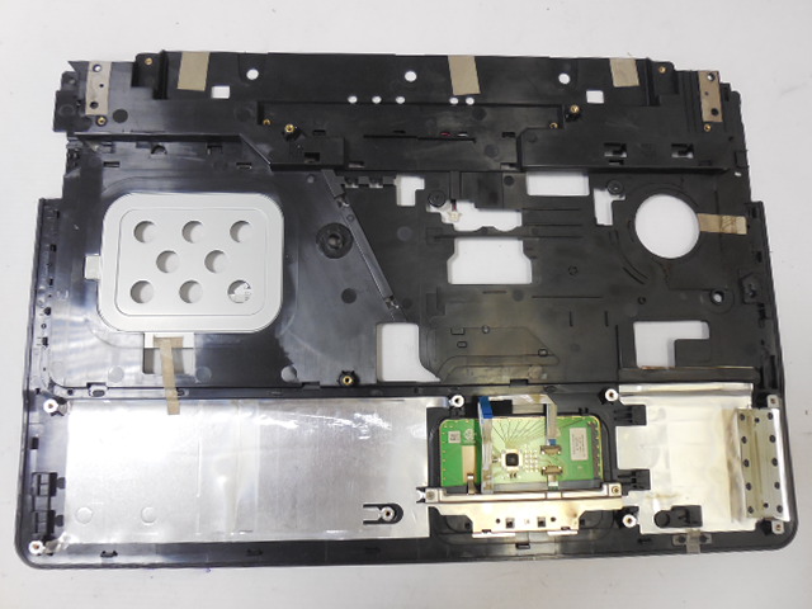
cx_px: 406
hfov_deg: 67.3
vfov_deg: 53.1
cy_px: 304
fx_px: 610
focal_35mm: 26
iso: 400
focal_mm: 4.6
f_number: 3.5
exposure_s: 1/25
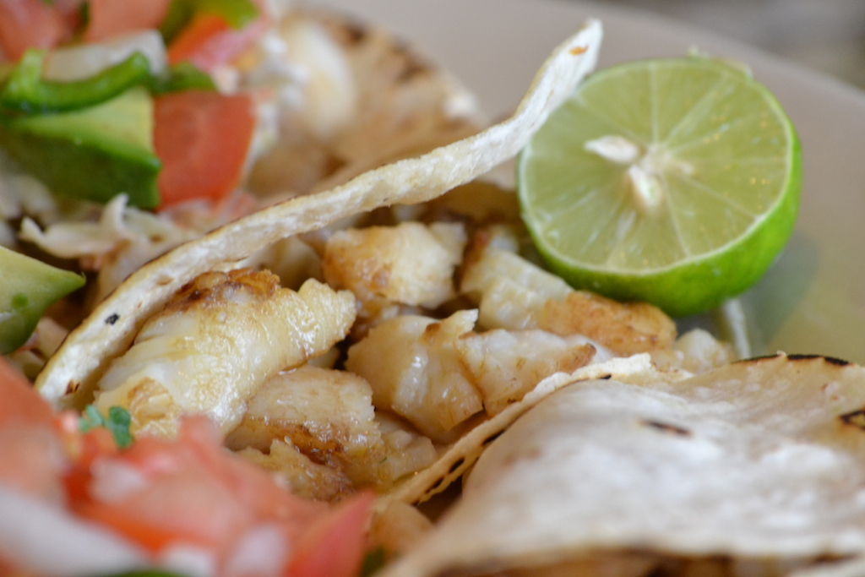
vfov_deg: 4.6
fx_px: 7209
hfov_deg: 6.9
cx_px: 432
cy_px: 288
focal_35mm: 300
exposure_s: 1/60
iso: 1600
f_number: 8
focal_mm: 200
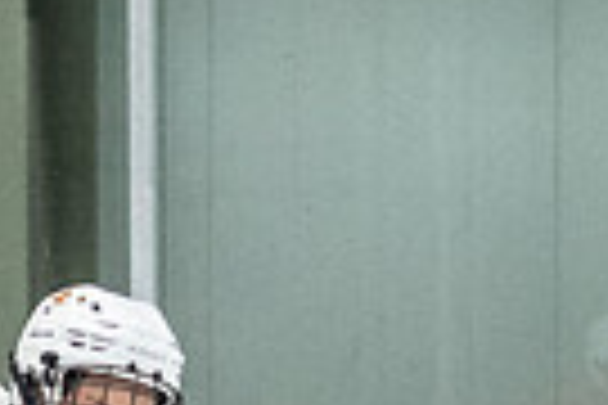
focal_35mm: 818
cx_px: 273
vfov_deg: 1.7
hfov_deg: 2.5
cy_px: 1257
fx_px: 13814
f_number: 2.8
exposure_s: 1/800
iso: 3200
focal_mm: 82
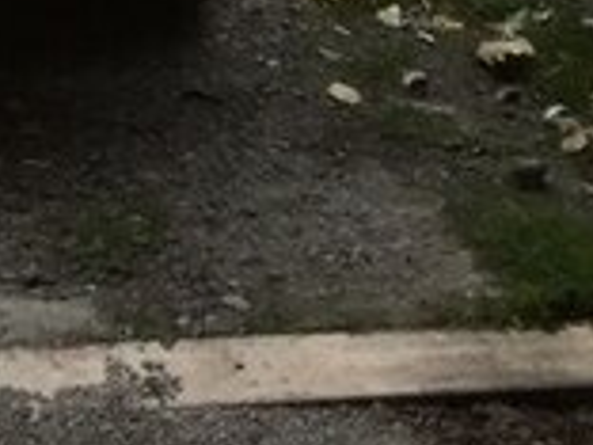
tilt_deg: -12.1
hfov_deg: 14.8
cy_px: -458
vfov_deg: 10.9
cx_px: -312
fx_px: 2107
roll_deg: -0.2
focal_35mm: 123
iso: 64
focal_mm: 4.15
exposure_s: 1/33
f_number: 2.2
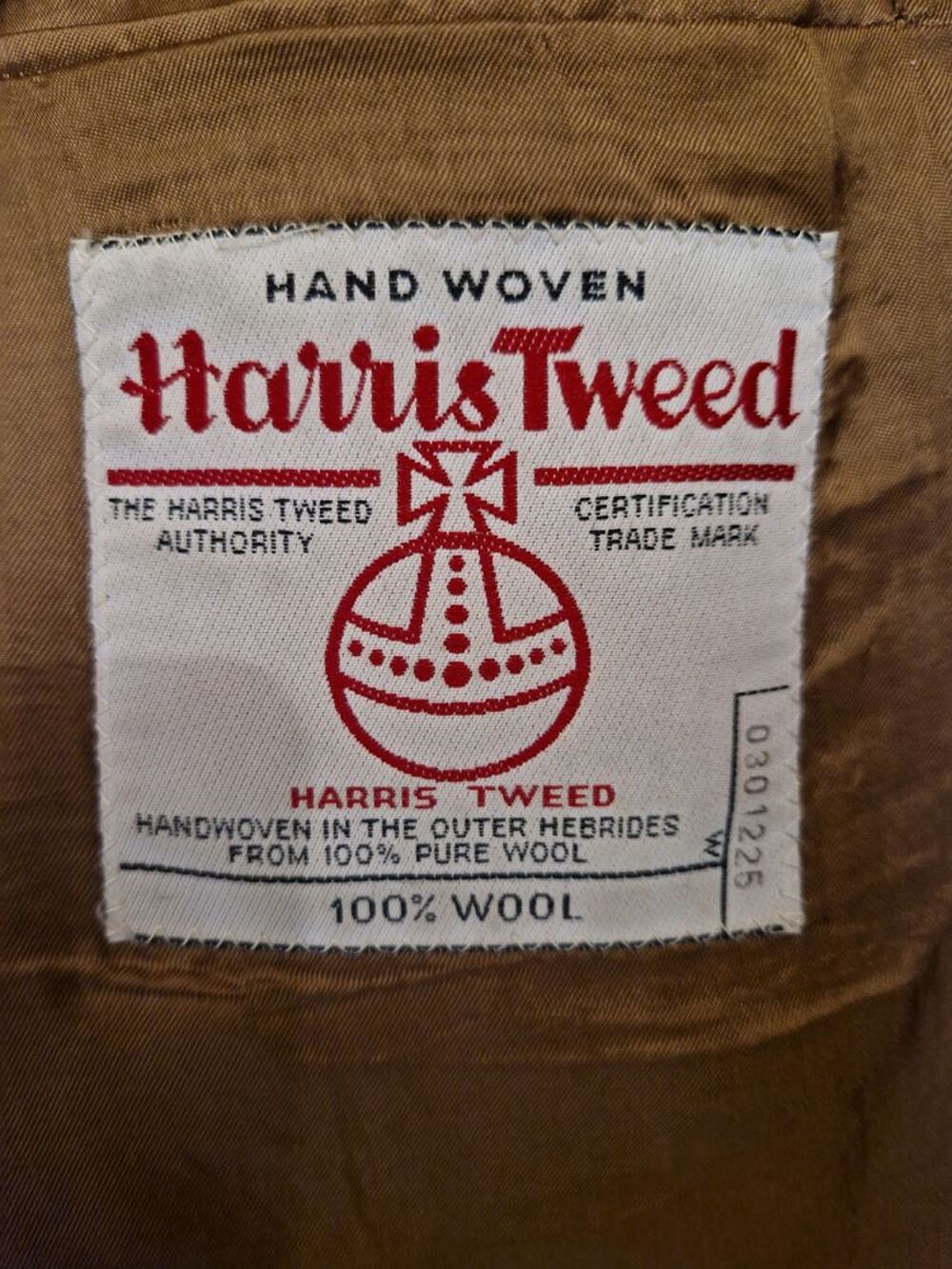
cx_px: 476
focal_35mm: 23
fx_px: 843
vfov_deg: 73.9
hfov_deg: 58.9
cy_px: 634
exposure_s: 1/25
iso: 640
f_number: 1.8
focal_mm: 5.4
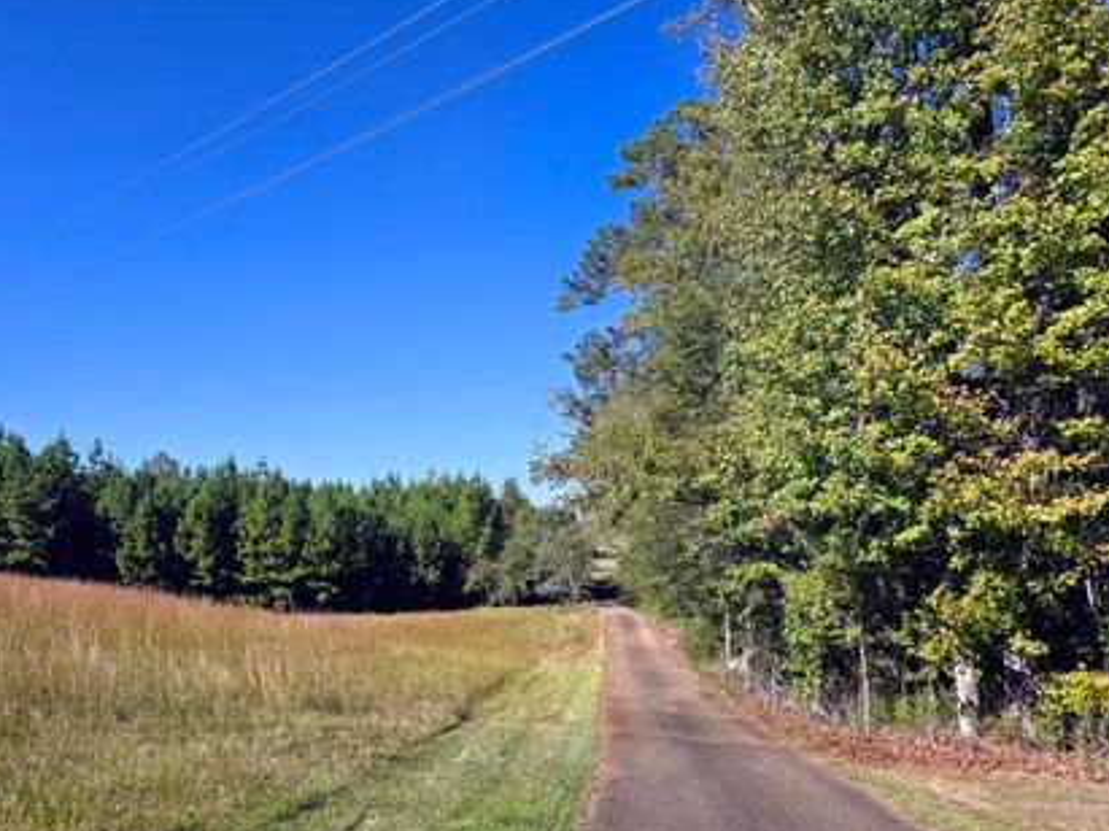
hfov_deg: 63.4
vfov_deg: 49.7
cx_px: 532
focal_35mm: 28
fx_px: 897
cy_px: 444
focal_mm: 6.3
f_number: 1.7
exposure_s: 1/769
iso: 12
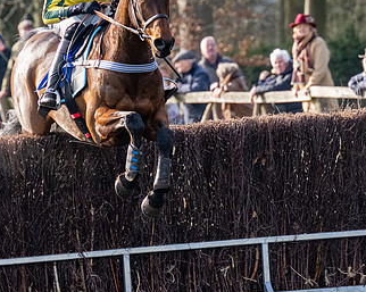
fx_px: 6201
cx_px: 14
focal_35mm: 573
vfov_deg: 2.7
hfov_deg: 3.4
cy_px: 39
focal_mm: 160
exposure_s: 1/2500
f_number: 4
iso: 800
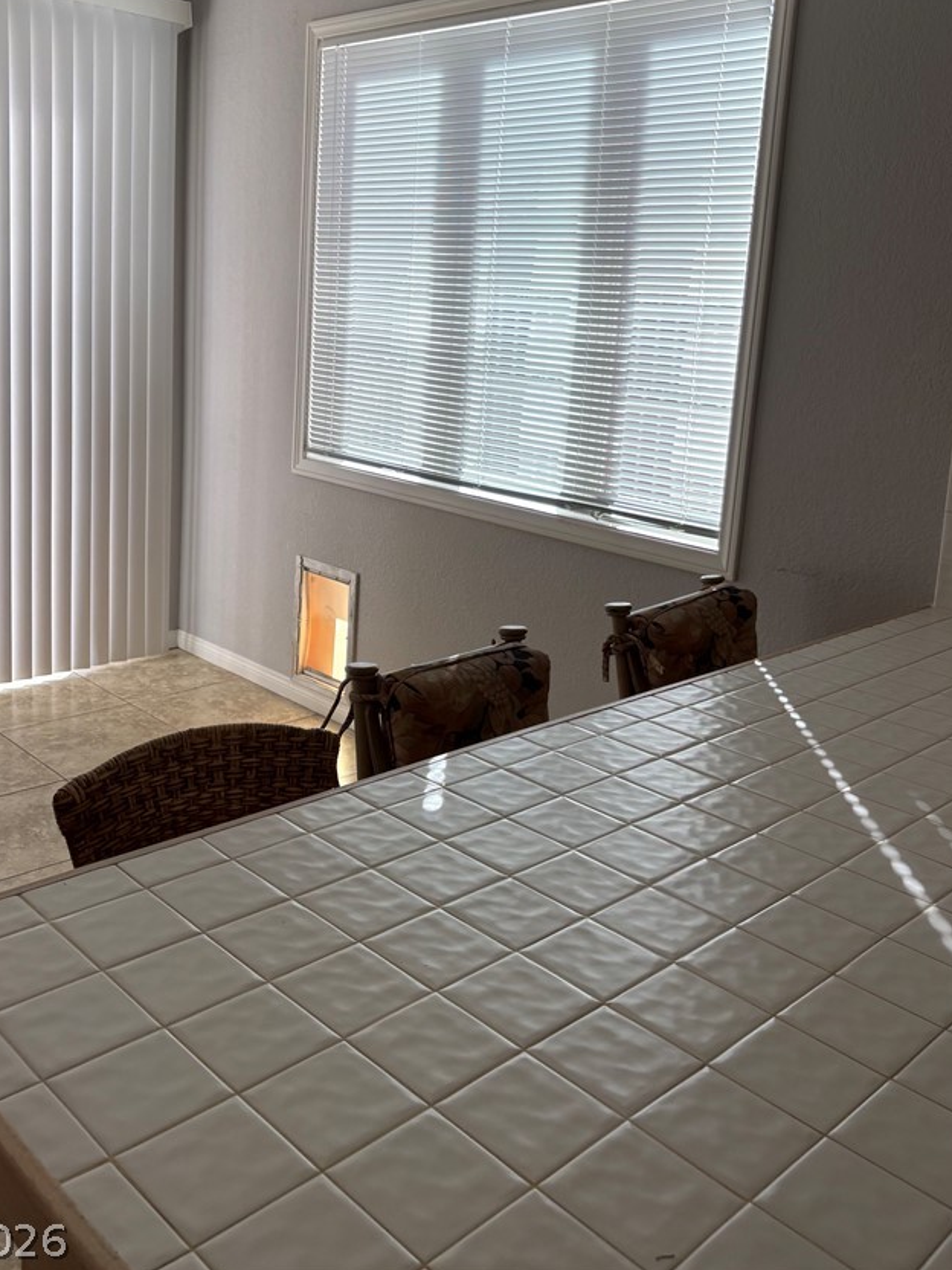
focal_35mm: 32
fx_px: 1173
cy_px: 495
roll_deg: -2.7
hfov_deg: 44.1
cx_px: 433
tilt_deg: -8.0
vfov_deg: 56.3
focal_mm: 5.96
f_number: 1.6
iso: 40
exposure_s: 1/223
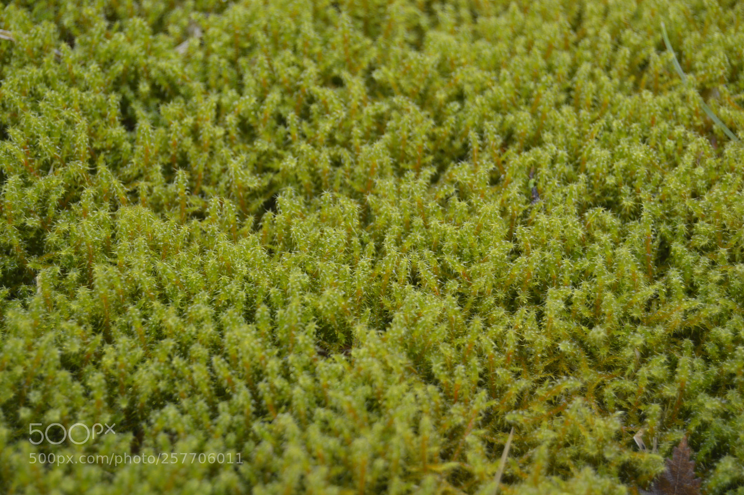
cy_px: 248
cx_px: 372
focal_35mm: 82
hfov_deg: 24.6
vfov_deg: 16.5
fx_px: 1704
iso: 280
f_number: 5.6
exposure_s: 1/125
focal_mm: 55
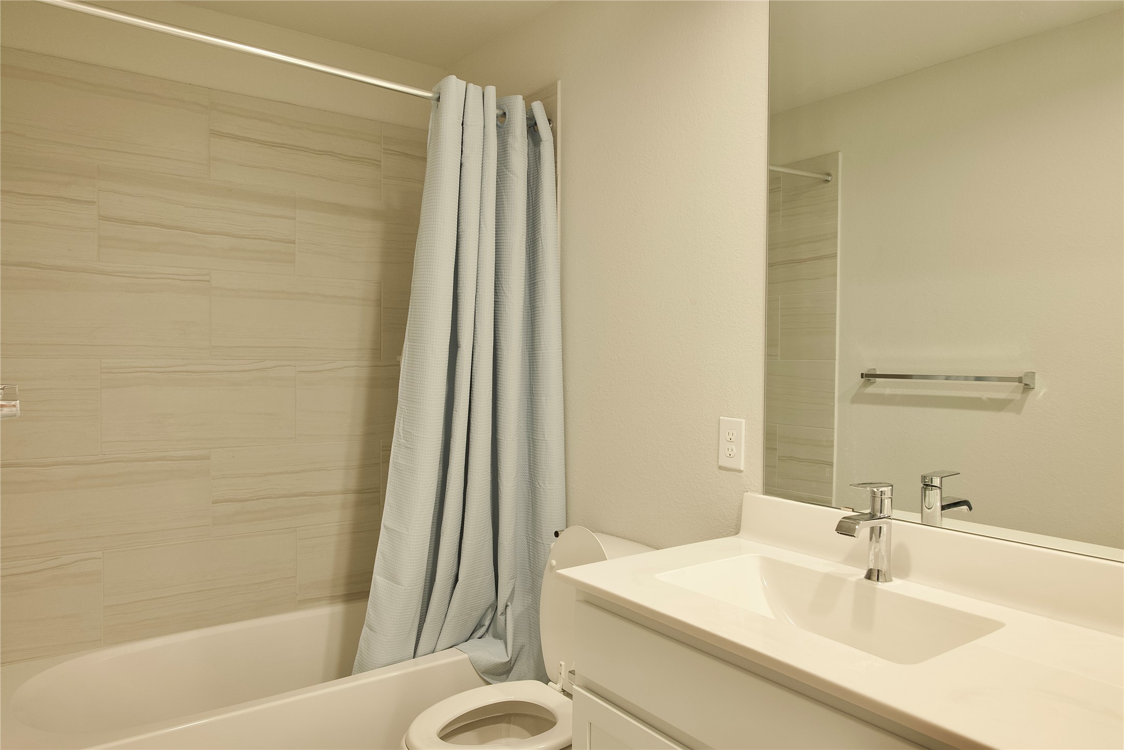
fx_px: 749
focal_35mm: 24
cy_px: 375
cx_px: 562
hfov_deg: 73.7
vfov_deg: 53.2
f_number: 11
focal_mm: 24
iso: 400
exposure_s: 1/6
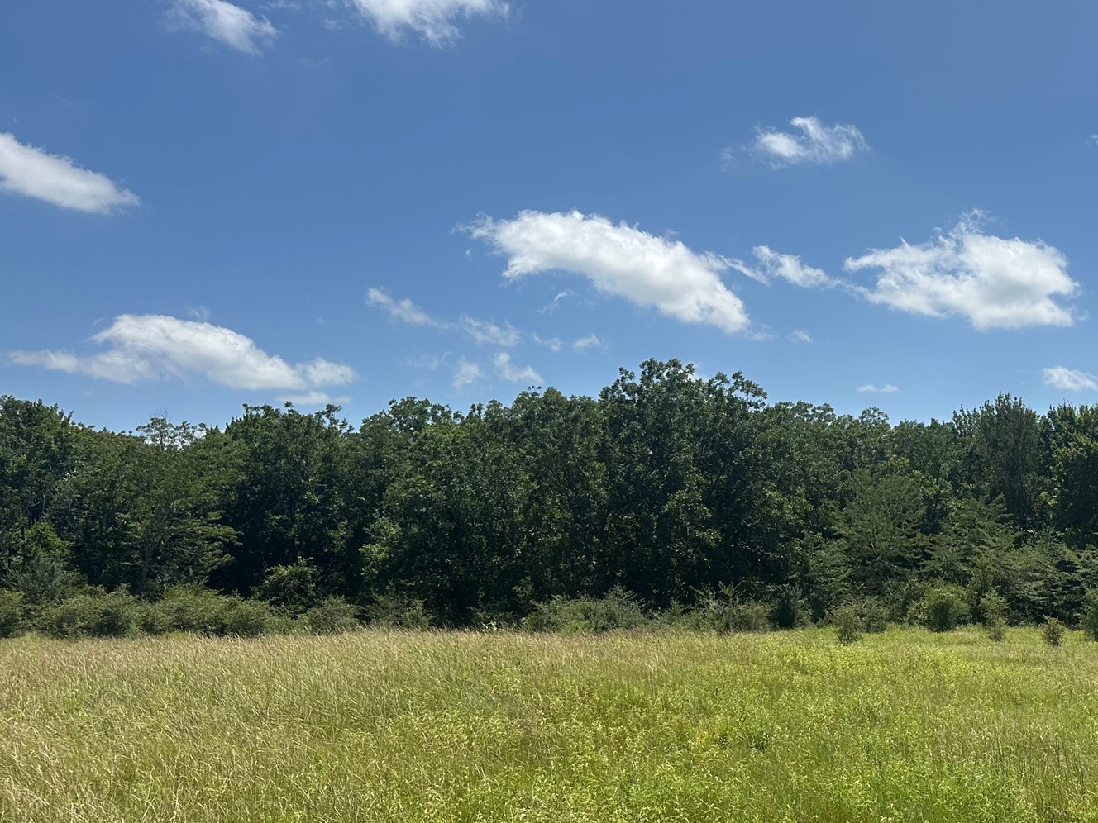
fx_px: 1174
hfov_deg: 48.2
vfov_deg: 38.6
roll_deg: +0.4
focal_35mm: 37
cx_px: 828
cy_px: 465
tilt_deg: +5.3
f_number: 1.78
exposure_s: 1/6623
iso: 80
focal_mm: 6.86
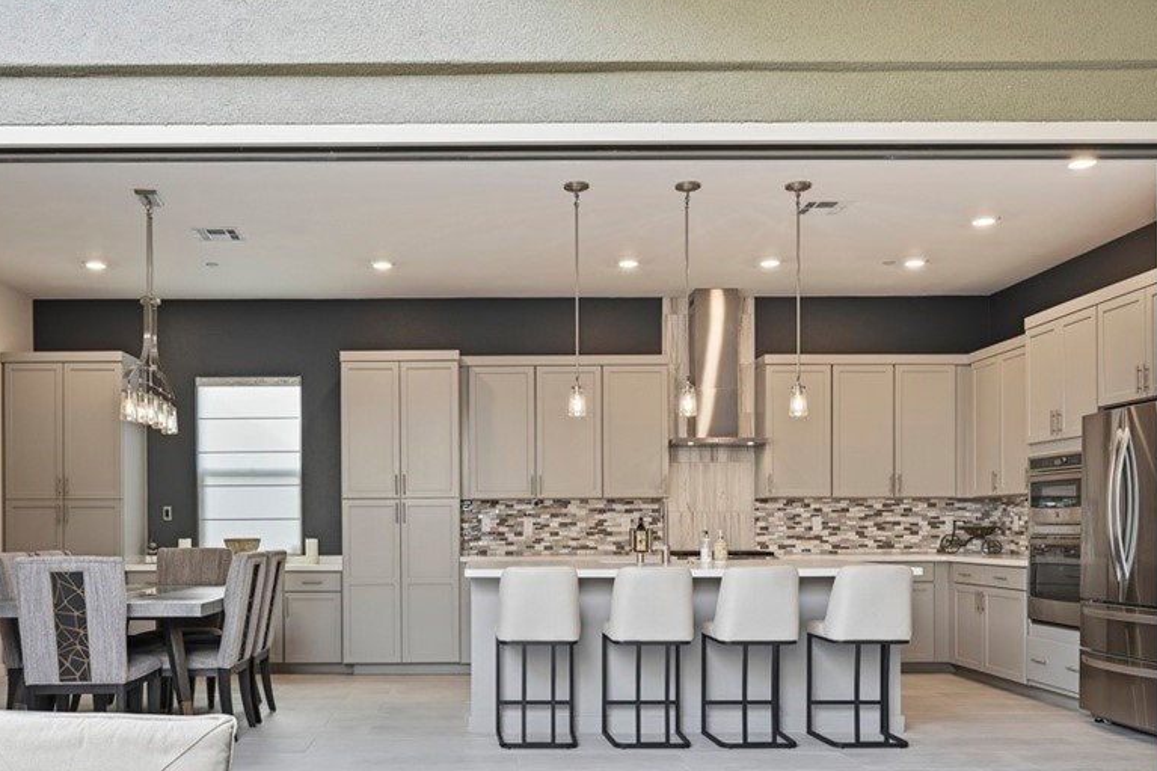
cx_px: 472
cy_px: 533
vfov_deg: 38.3
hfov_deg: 55.5
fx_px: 1092
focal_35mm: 34
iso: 500
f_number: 9
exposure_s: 1/200
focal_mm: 24
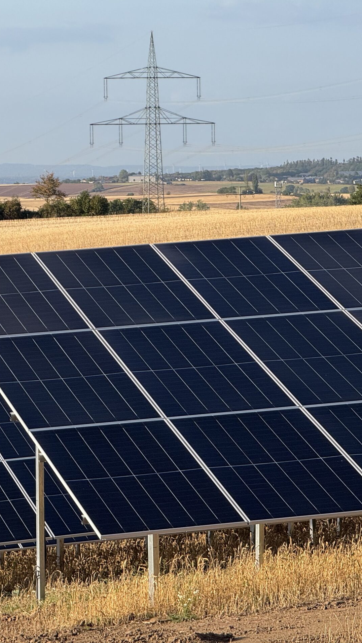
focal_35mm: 175
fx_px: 2985
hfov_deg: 6.9
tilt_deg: -2.3
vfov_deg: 12.3
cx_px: 103
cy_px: 320
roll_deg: +0.9
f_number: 2.8
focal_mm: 15.66
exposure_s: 1/714
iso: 50
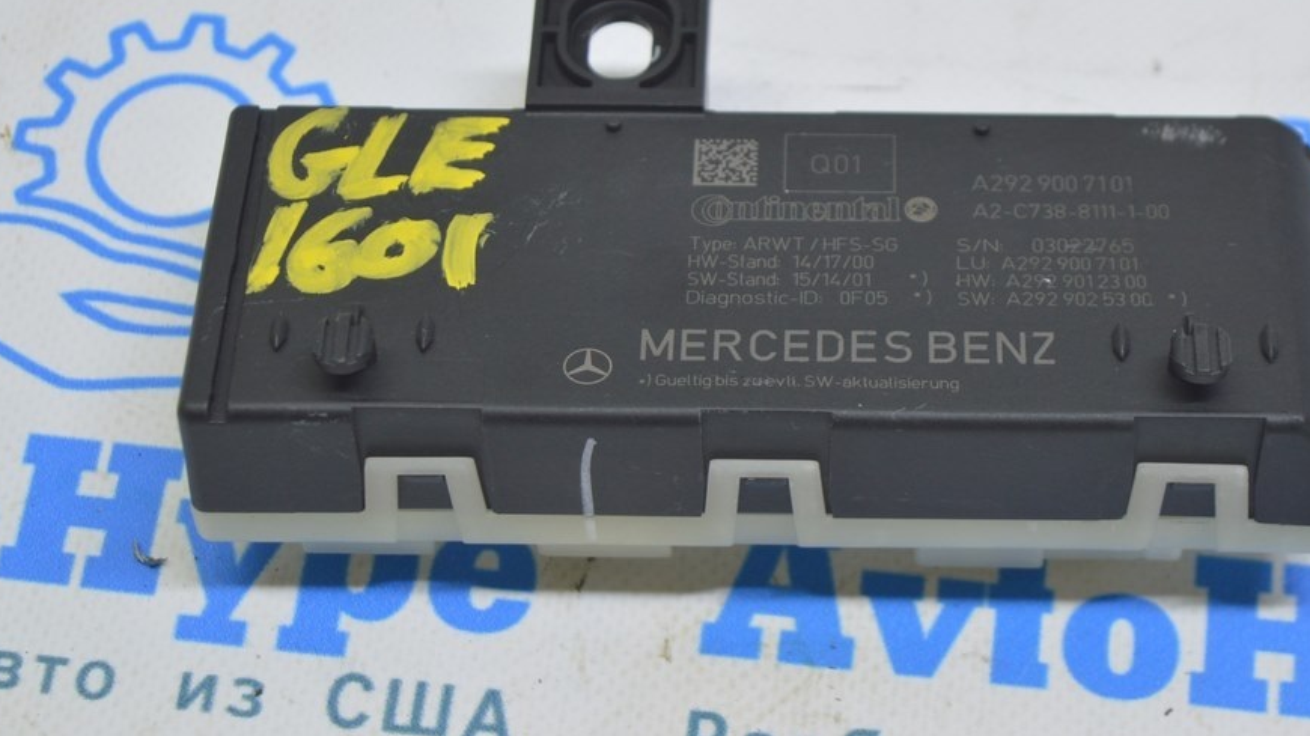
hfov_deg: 21.0
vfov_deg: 11.9
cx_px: 724
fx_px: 3529
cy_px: 227
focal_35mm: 102
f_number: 5.6
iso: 400
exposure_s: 1/20
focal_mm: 55
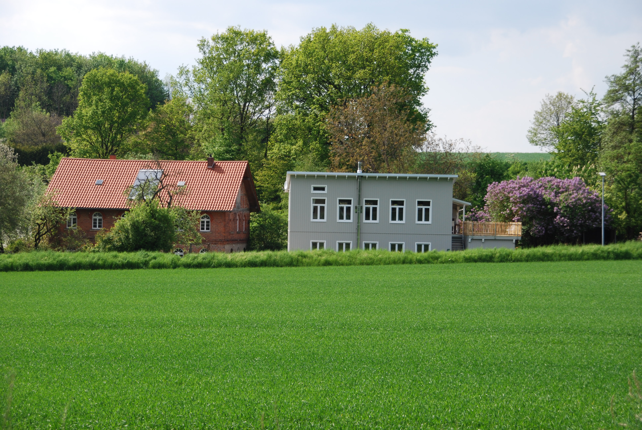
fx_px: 1928
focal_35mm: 108
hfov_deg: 18.9
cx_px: 321
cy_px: 215
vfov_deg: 12.7
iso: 160
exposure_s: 1/500
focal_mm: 72
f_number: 5.6
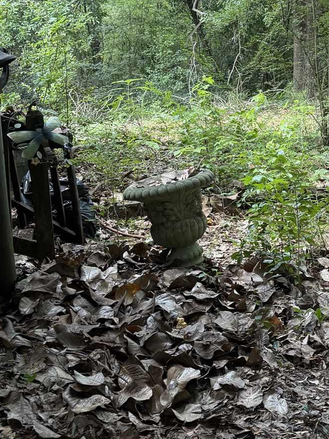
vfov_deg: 31.1
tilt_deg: -11.2
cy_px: 167
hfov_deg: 22.4
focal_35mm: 62
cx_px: 356
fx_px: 786
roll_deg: +1.4
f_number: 1.78
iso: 160
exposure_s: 1/130
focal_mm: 6.76
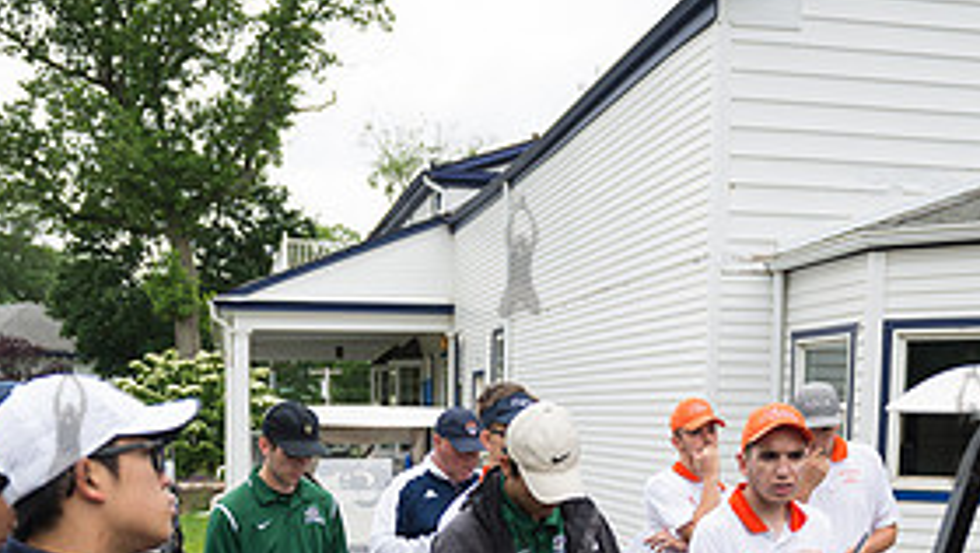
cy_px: 593
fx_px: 1352
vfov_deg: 22.0
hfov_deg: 39.8
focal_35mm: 52
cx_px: 518
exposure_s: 1/1000
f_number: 3.2
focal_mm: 24
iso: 320
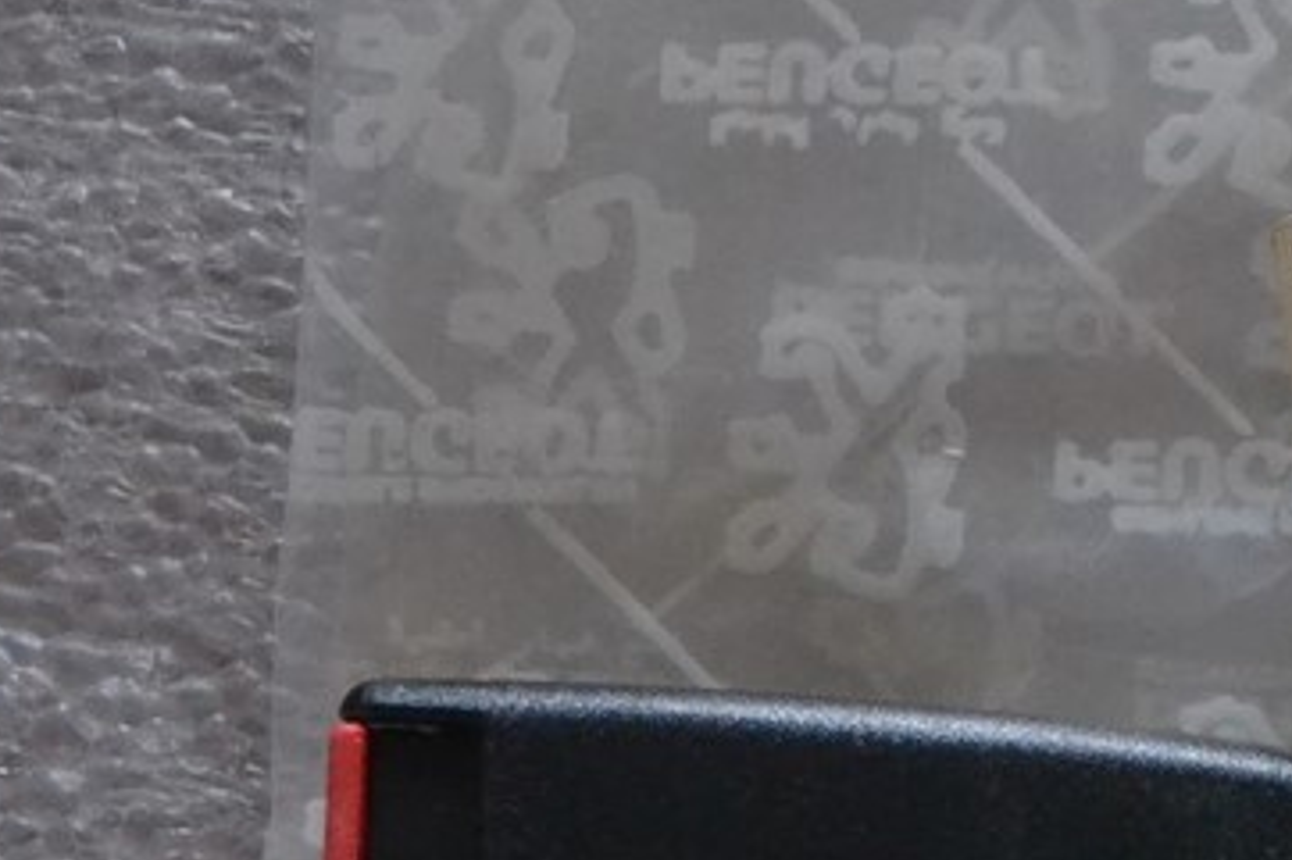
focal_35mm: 168
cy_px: 211
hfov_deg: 11.8
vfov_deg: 8.2
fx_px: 6026
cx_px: 1842
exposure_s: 1/60
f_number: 4.5
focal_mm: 30
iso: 2800
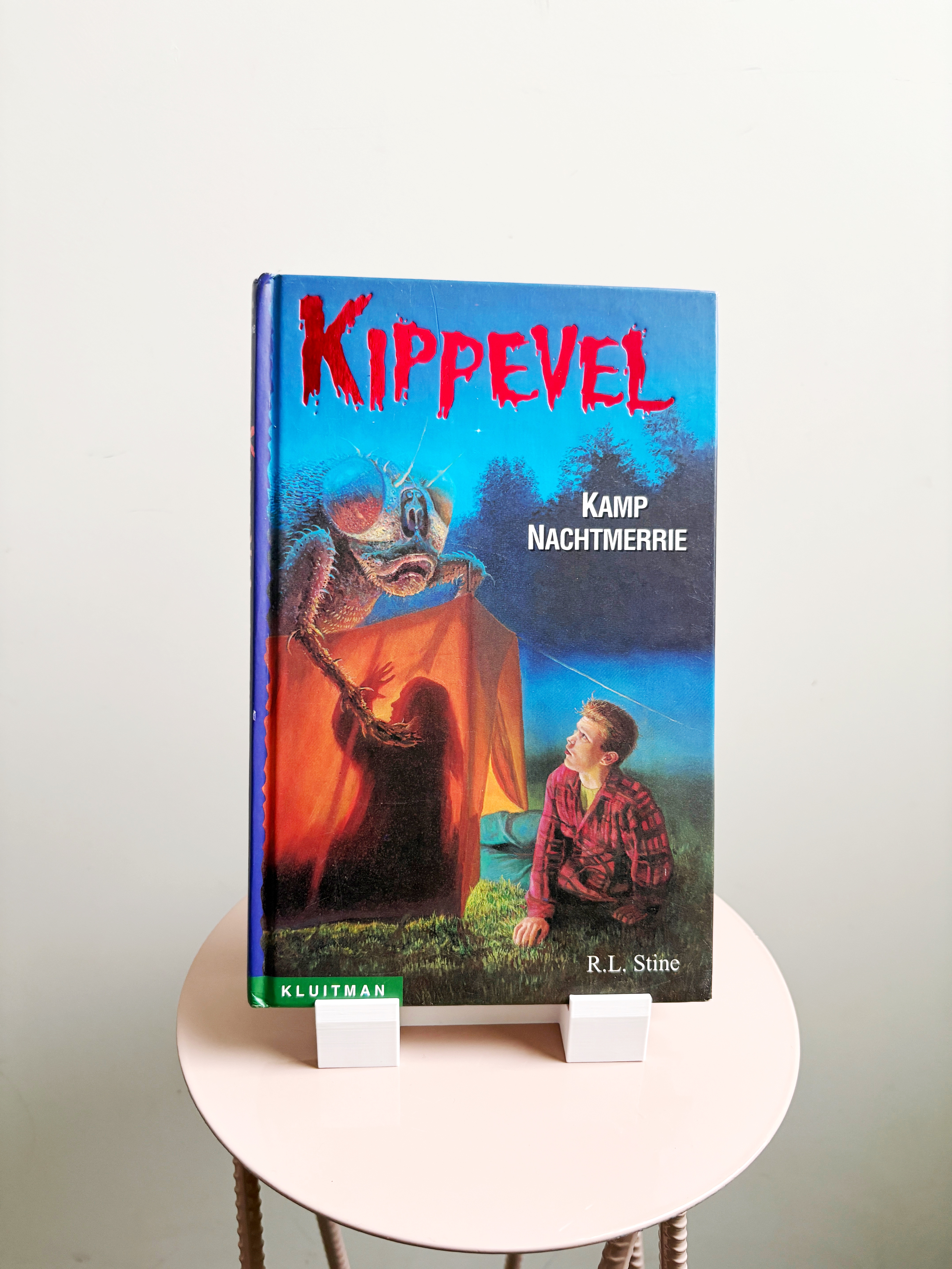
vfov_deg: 67.3
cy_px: 634
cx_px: 476
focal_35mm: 26
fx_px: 953
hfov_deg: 53.1
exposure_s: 1/60
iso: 200
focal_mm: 5.96
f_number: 1.6
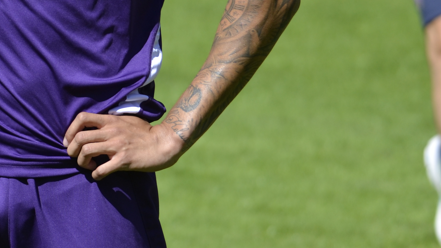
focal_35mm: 999
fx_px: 11683
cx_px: 50
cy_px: -104
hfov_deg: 2.2
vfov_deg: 1.2
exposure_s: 1/500
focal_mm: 260
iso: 140
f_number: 5.6
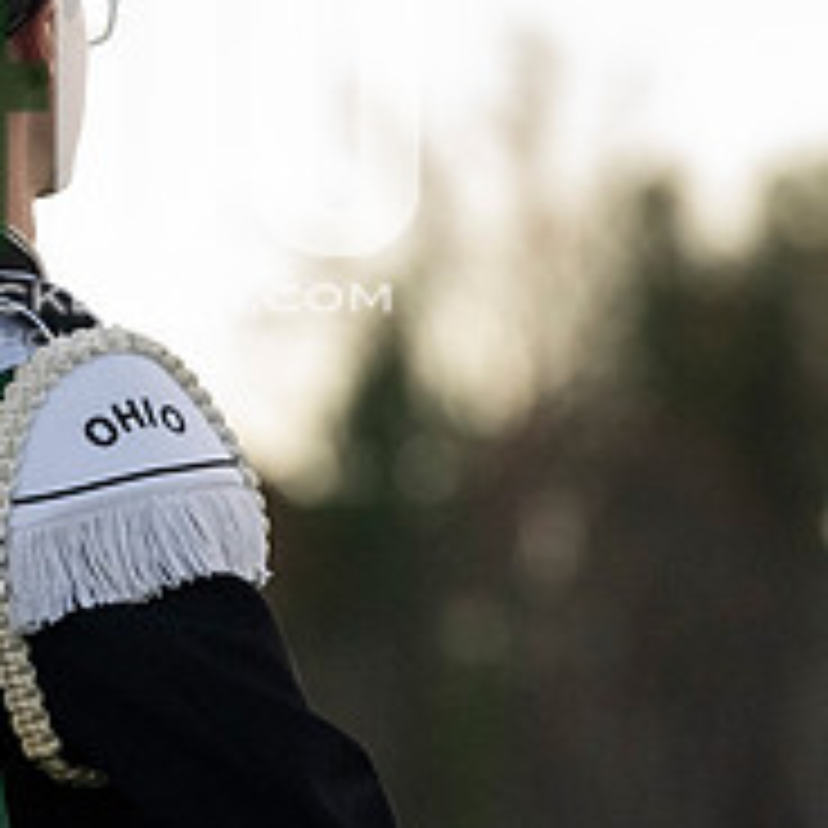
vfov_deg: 3.3
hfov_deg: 3.3
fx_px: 14532
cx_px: 81
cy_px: 137
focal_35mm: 537
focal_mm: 200
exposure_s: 1/5000
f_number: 4.5
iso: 5000
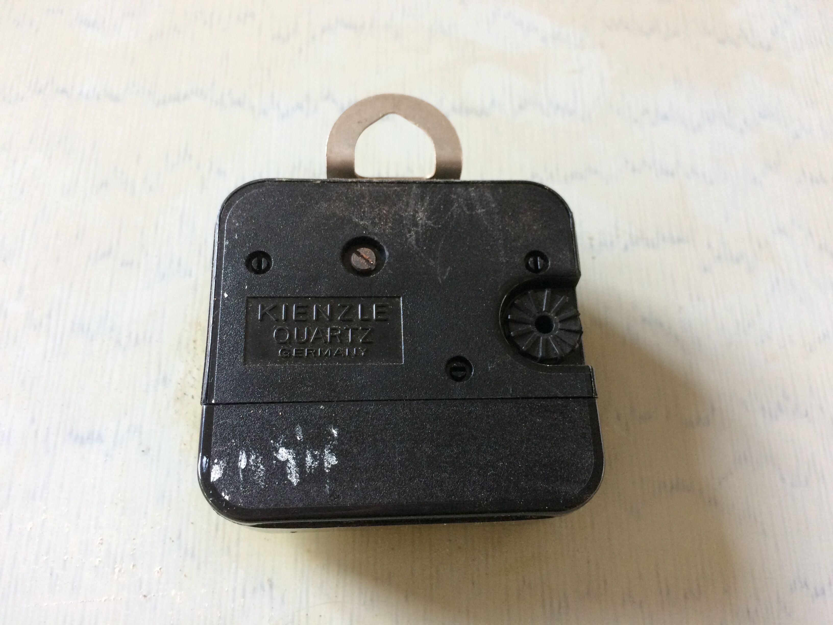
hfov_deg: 61.7
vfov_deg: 48.2
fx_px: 698
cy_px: 312
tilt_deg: -67.9
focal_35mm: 29
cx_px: 416
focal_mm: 4.15
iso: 160
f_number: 2.2
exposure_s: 1/33
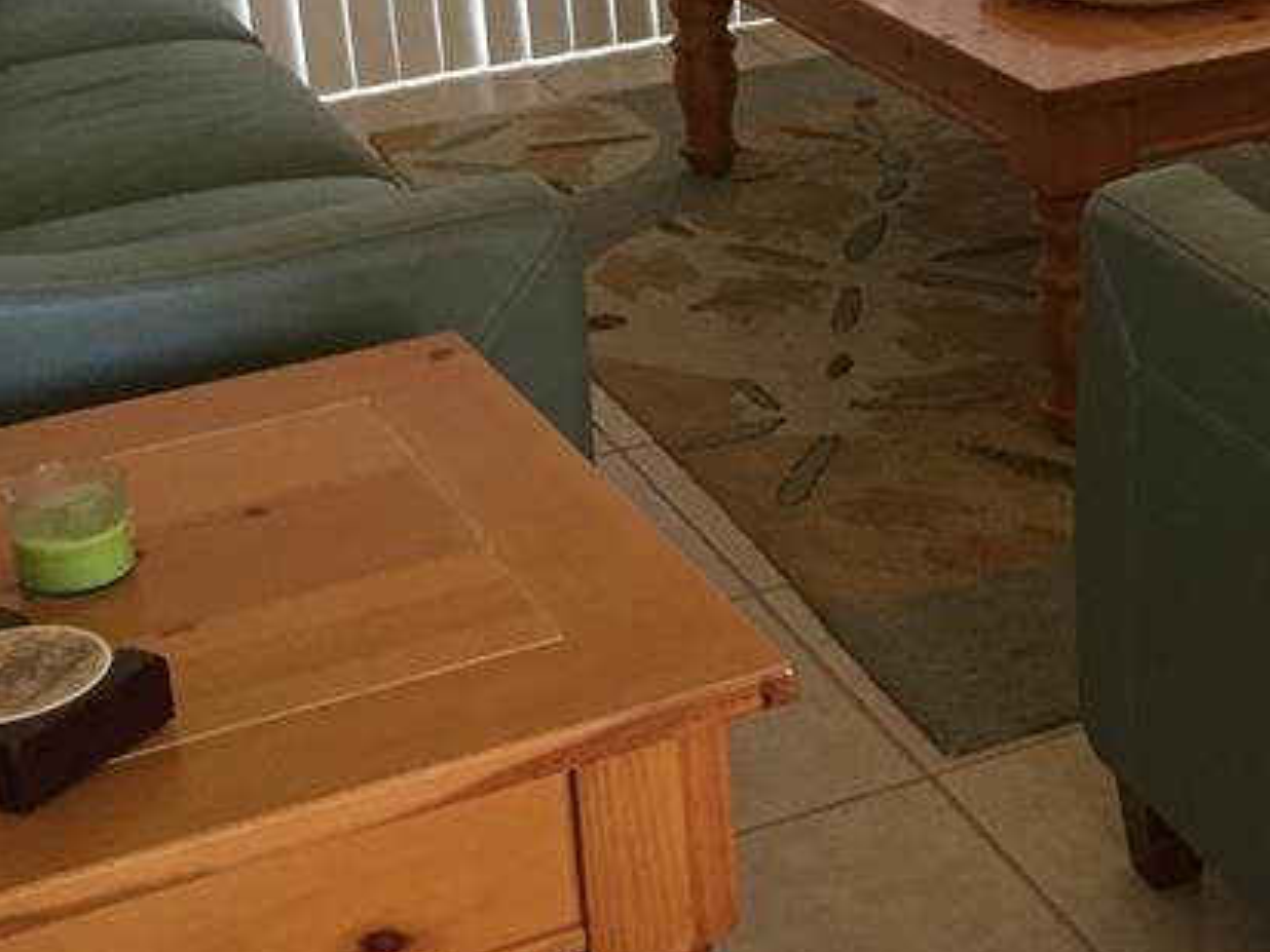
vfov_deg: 20.1
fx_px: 2642
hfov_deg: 26.8
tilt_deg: -19.1
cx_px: 879
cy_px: 136
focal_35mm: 72
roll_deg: +2.0
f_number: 2.2
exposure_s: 1/30
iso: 160
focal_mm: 4.15
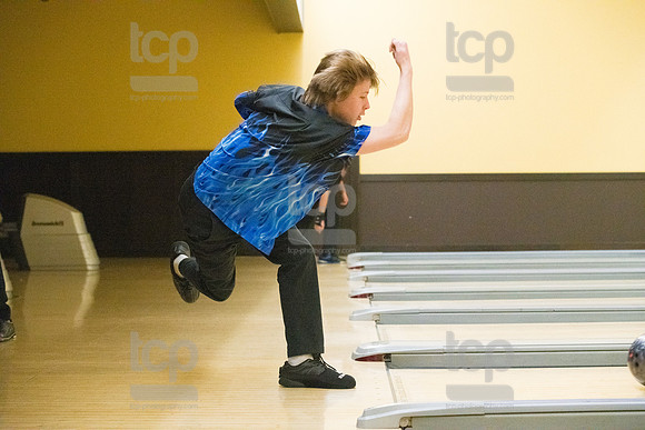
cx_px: 322
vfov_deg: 19.5
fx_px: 1254
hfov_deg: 28.8
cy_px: 215
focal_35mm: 70
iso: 10000
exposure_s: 1/1000
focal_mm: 70
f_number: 4.5
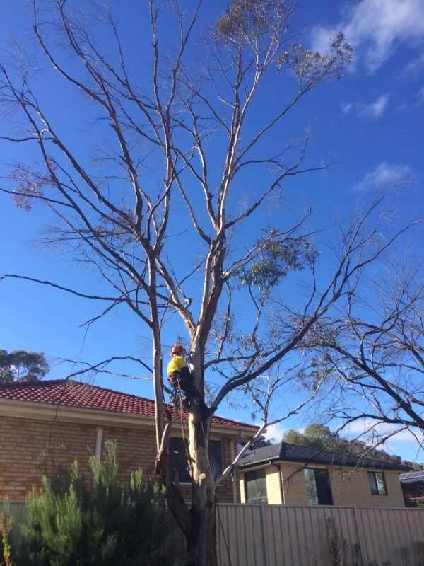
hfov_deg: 48.2
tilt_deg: +25.7
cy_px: 283
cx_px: 212
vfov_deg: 61.7
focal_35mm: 29
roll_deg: +2.7
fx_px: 474
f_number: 2.2
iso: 32
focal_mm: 4.15
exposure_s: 1/1208
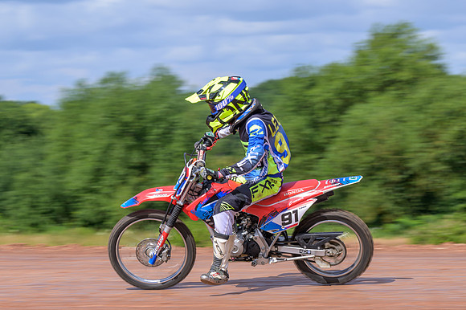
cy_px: 176
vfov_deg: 7.6
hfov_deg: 11.3
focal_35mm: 182
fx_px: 2349
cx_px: 233
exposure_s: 1/200
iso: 72
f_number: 8
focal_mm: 105
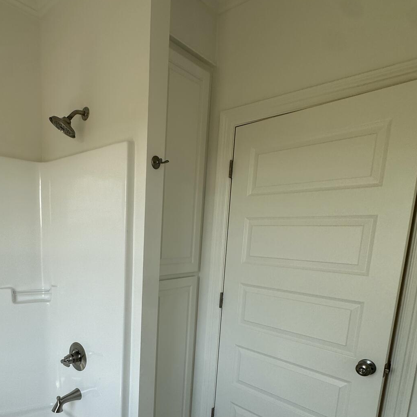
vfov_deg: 62.8
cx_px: 133
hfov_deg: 63.1
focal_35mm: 24
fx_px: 327
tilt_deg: -9.5
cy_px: 290
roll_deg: -2.0
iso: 40
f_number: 2.2
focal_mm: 2.22
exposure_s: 1/276
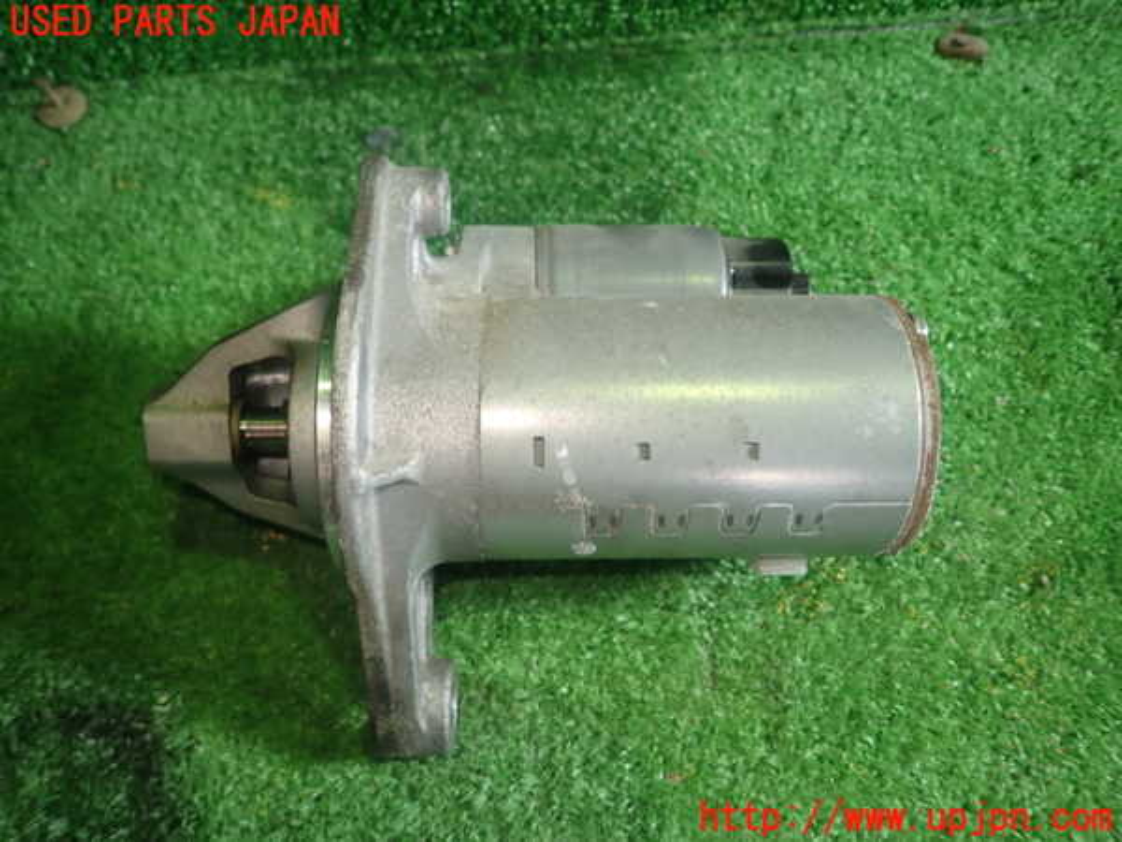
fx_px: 810
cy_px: 421
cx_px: 561
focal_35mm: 25
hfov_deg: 69.4
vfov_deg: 54.9
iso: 160
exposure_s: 1/60
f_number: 2
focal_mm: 4.5
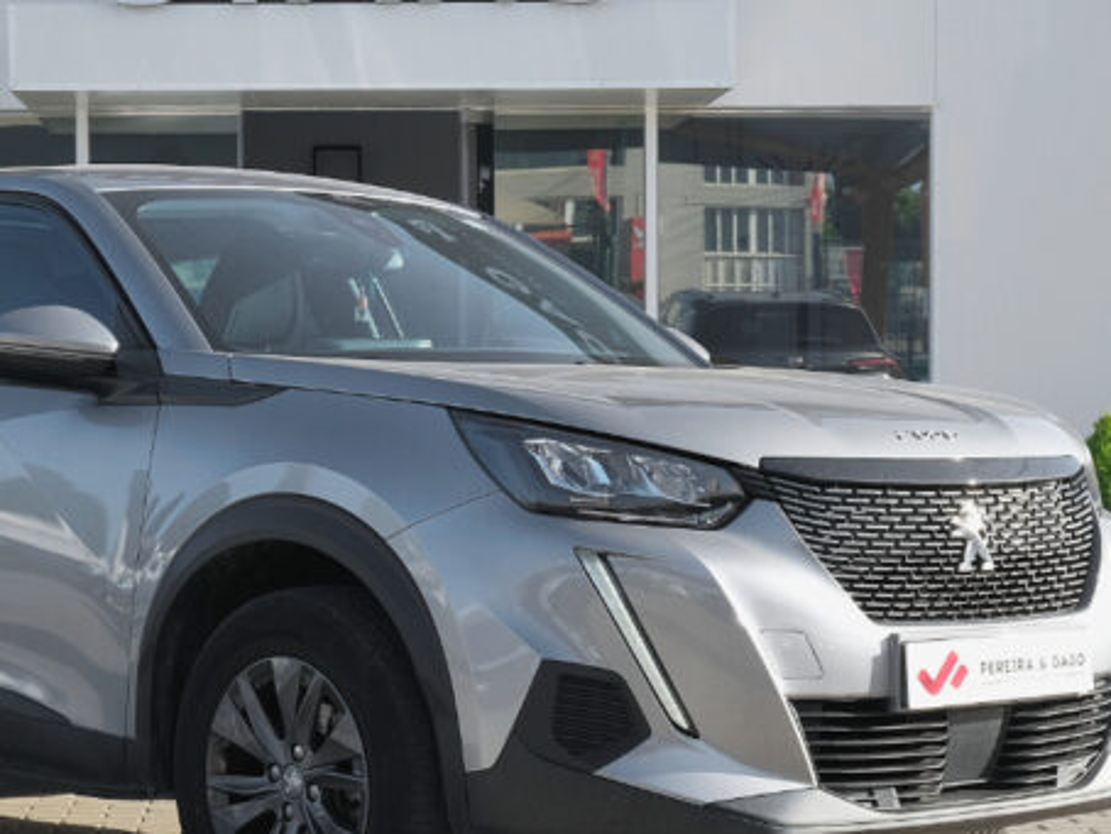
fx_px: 2922
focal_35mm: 91
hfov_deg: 21.4
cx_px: 333
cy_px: 600
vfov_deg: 16.2
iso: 160
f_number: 8
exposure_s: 1/125
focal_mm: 28
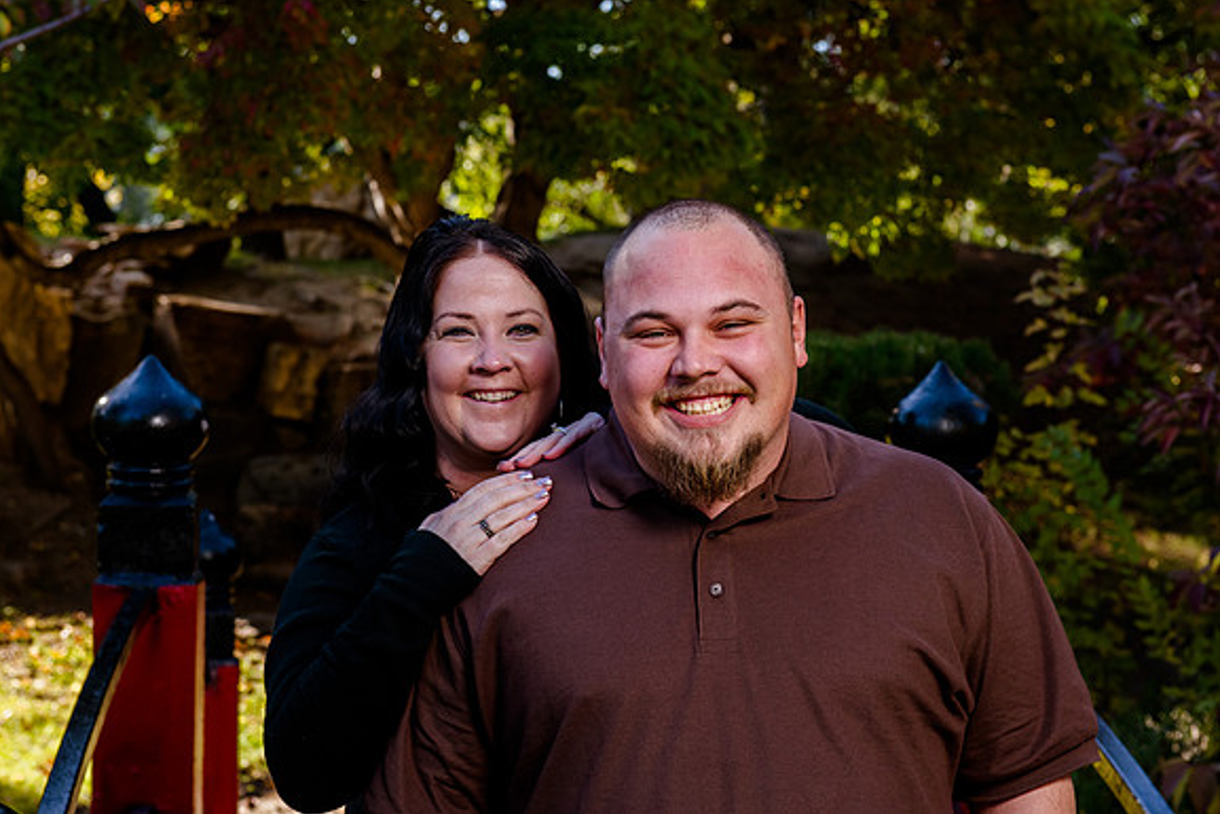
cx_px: 587
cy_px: 387
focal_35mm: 77
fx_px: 2610
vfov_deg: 17.7
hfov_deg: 26.3
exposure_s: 1/200
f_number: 7.1
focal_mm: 70
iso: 500
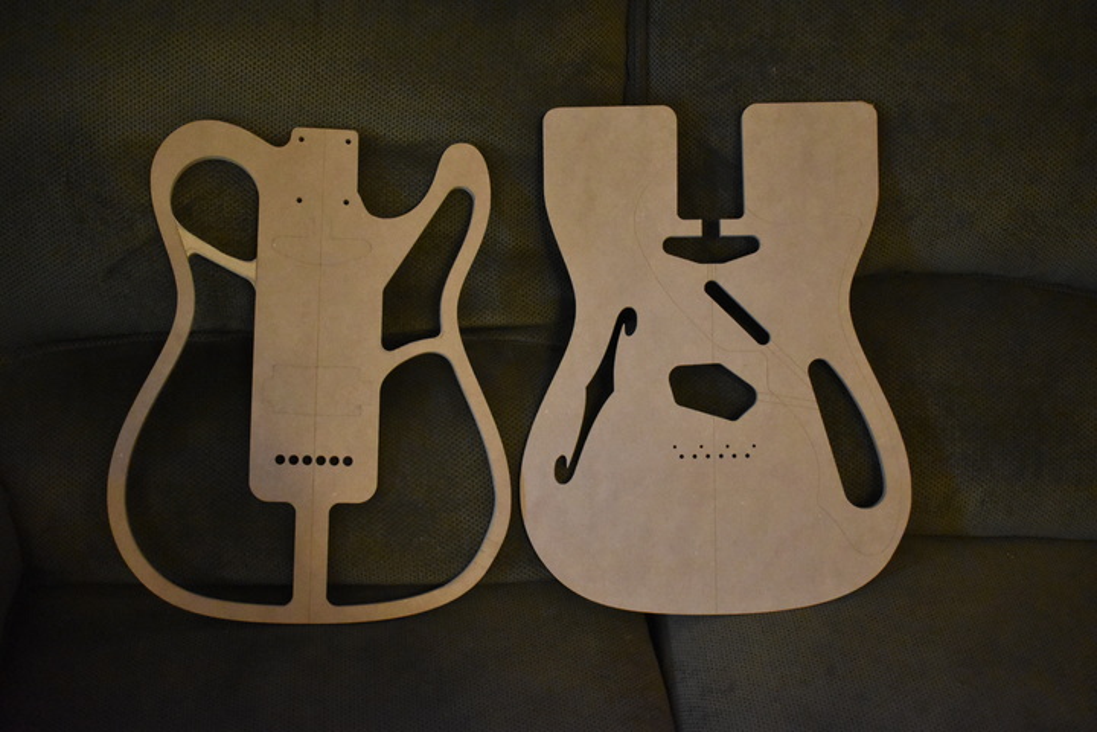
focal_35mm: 48
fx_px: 1463
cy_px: 366
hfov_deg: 41.1
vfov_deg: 28.1
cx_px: 548
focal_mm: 32
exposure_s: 1/50
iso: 5600
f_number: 4.5
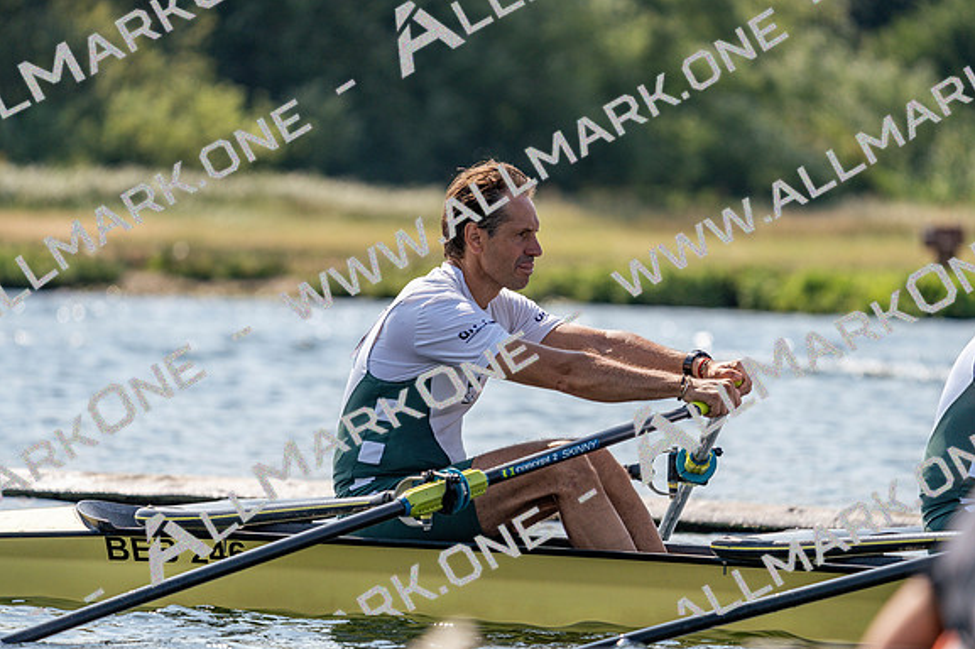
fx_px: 9040
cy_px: 325
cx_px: 488
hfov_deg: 6.2
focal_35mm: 334
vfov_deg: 4.1
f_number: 6.3
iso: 250
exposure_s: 1/1600
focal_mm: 332
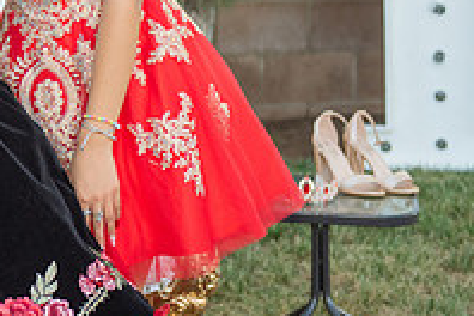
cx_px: -192
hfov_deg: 12.1
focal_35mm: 164
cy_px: -85
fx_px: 2159
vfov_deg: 8.3
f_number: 3.5
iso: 400
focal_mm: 56
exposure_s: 1/200
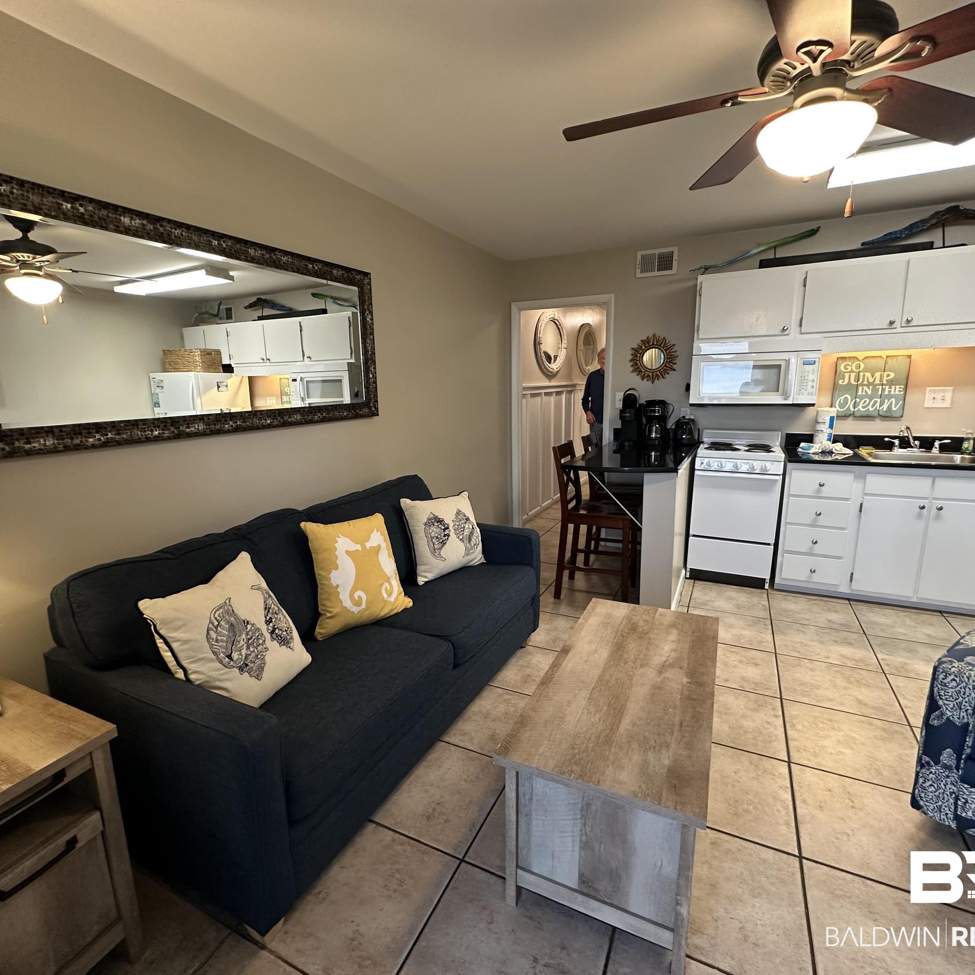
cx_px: 459
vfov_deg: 84.0
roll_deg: +2.1
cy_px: 494
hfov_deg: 83.9
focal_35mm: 17
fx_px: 542
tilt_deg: -12.5
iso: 250
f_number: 2.2
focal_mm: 2.22
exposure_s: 1/60
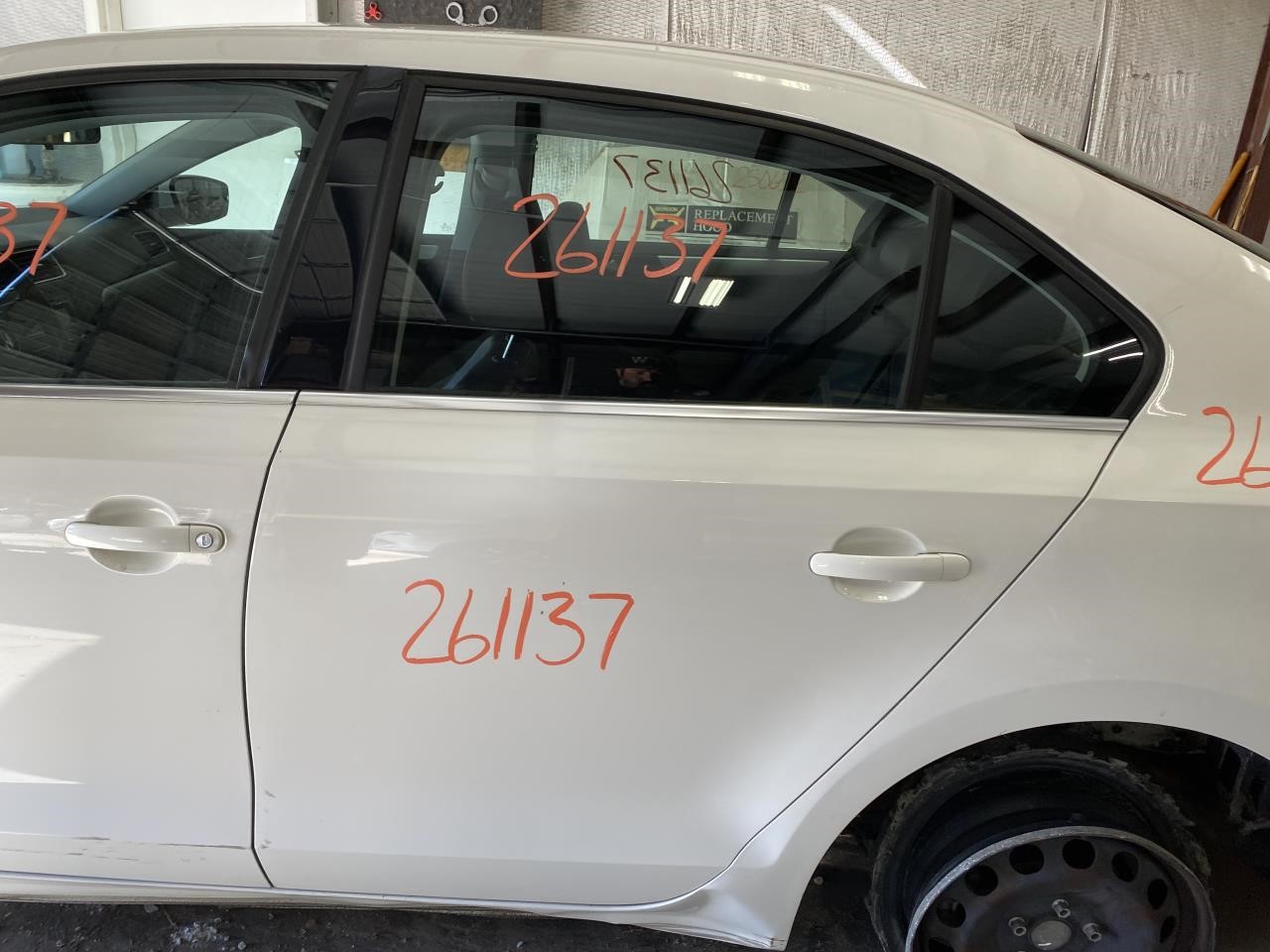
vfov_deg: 53.1
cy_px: 476
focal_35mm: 26
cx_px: 635
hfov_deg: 67.3
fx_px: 954
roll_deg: -1.4
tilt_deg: -19.0
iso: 64
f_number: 1.8
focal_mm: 4.25
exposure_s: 1/122
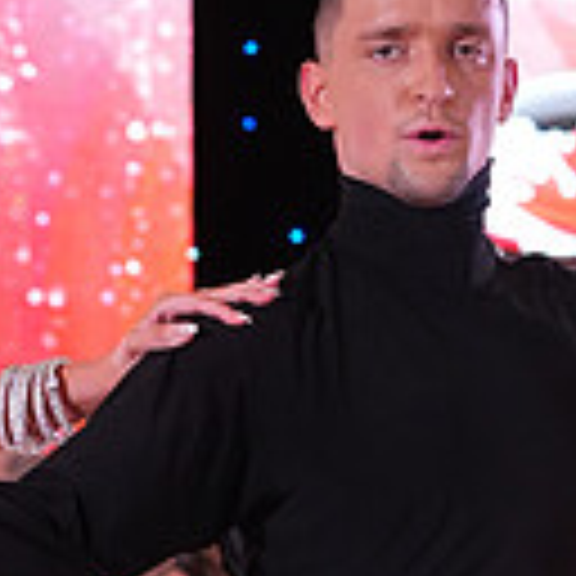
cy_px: 1035
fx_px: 5064
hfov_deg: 6.5
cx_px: -16
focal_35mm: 269
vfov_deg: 6.4
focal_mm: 70
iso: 3200
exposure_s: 1/250
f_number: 4.5
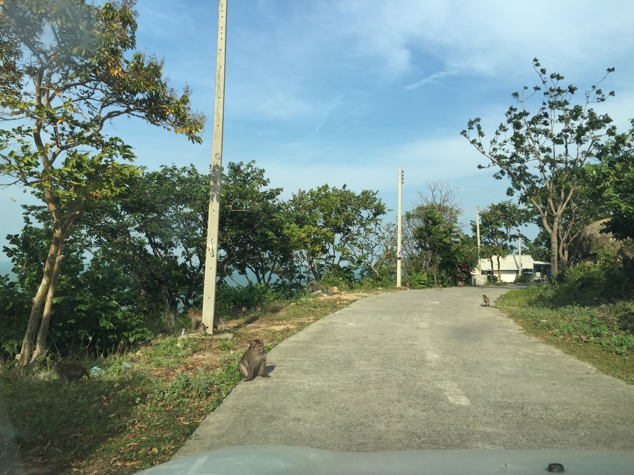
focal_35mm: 29
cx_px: 317
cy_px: 238
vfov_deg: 48.2
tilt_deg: +2.8
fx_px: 531
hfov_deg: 61.7
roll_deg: -1.6
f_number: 2.2
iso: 32
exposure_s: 1/590
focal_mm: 4.15
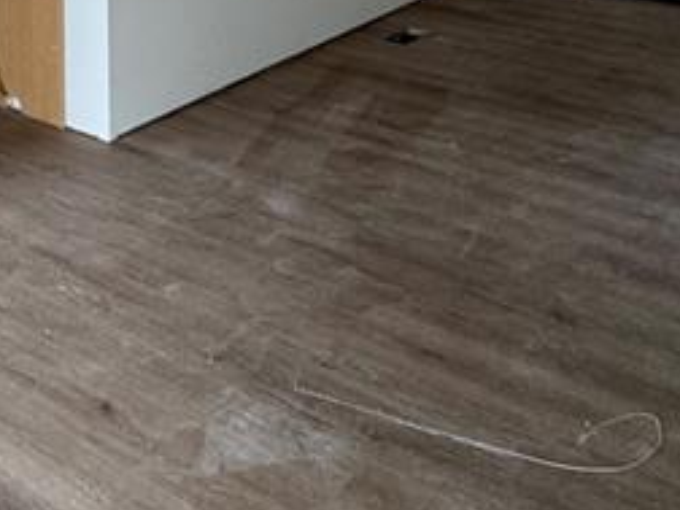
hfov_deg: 30.2
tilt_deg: -2.9
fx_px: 1120
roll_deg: +0.2
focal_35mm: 57
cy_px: -256
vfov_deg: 21.5
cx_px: -76
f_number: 2.2
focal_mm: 2.22
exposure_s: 1/99
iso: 200
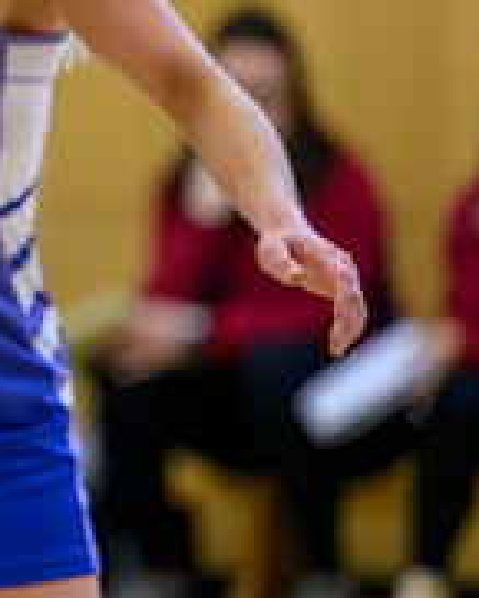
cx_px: -443
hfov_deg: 2.4
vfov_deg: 3.0
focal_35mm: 652
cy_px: 101
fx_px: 11544
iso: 3200
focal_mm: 175
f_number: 3.2
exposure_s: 1/1000
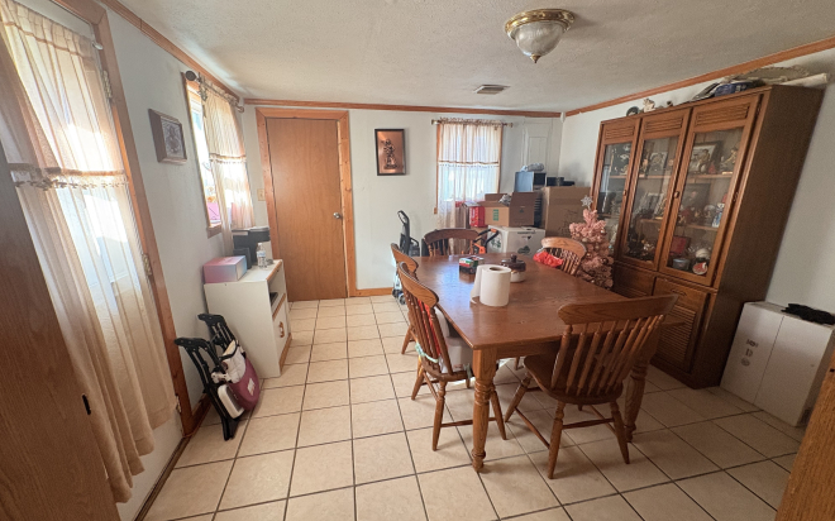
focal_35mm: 15
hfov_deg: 101.5
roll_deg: +0.5
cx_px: 416
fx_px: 341
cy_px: 271
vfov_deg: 74.7
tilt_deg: -15.3
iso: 400
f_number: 2.2
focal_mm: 2.22
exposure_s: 1/60
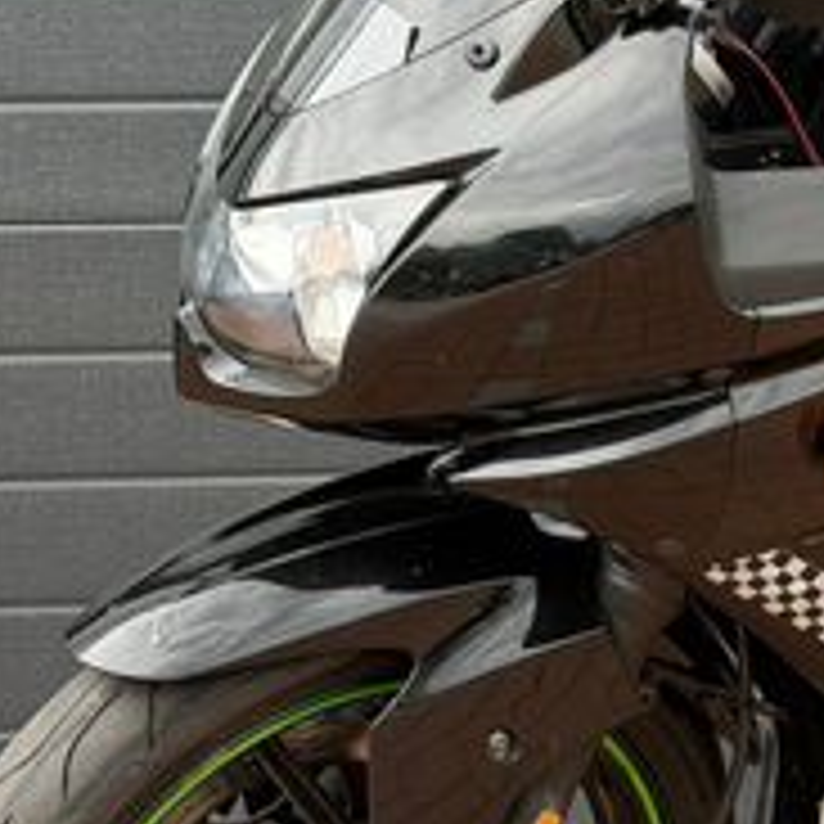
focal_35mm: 148
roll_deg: +1.0
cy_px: 585
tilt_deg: -8.2
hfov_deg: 11.5
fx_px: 3986
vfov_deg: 11.8
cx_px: 1117
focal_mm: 6.76
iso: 80
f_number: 1.78
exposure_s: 1/315
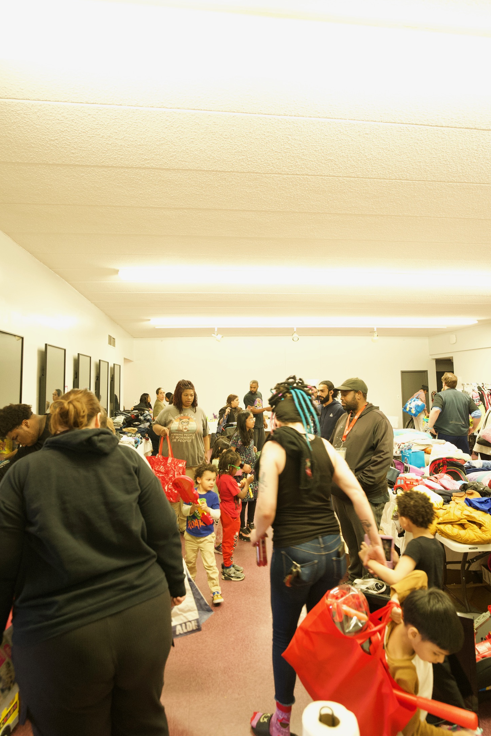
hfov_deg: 59.5
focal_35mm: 21
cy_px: 353
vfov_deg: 81.2
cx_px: 250
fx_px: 430
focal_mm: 20
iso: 4000
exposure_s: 1/80
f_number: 3.2
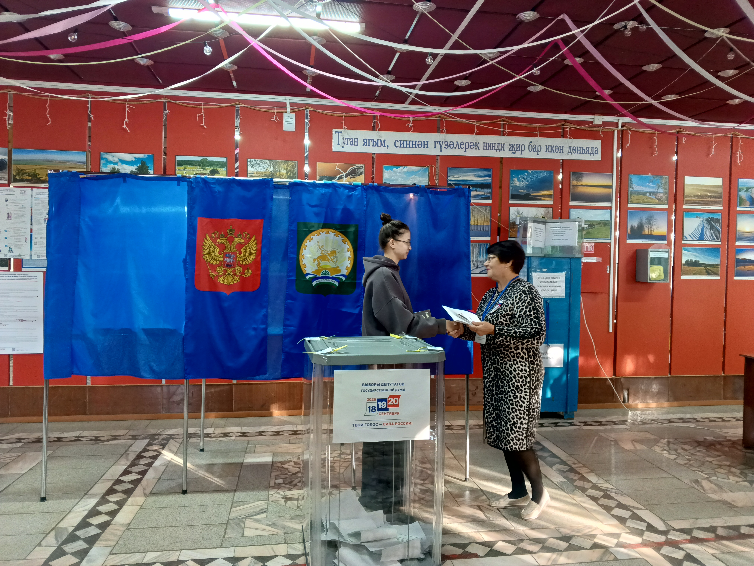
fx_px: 523
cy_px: 283
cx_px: 377
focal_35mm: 24
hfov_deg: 71.6
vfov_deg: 56.8
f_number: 1.6
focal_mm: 4.09
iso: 279
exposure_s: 1/30
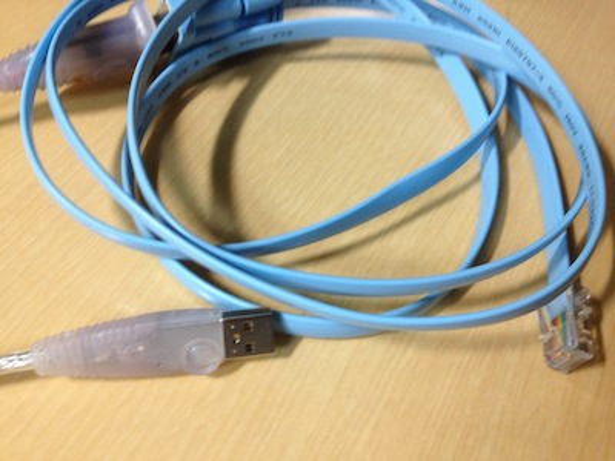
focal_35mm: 35
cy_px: 230
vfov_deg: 40.7
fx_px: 622
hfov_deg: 52.6
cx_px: 308
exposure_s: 1/20
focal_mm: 4.28
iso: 200
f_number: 2.4
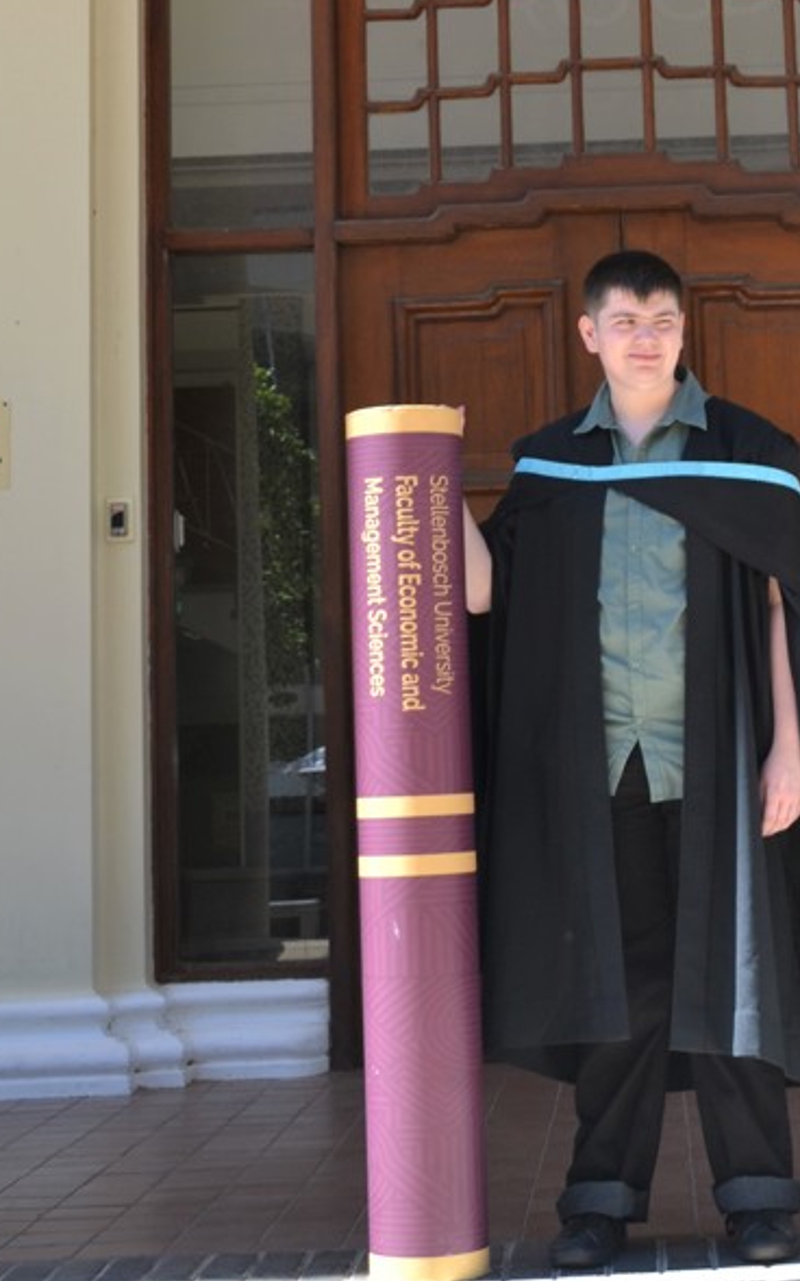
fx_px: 2826
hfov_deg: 16.0
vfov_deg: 25.1
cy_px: 239
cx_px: 628
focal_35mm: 81
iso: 140
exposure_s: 1/125
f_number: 5.6
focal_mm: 26
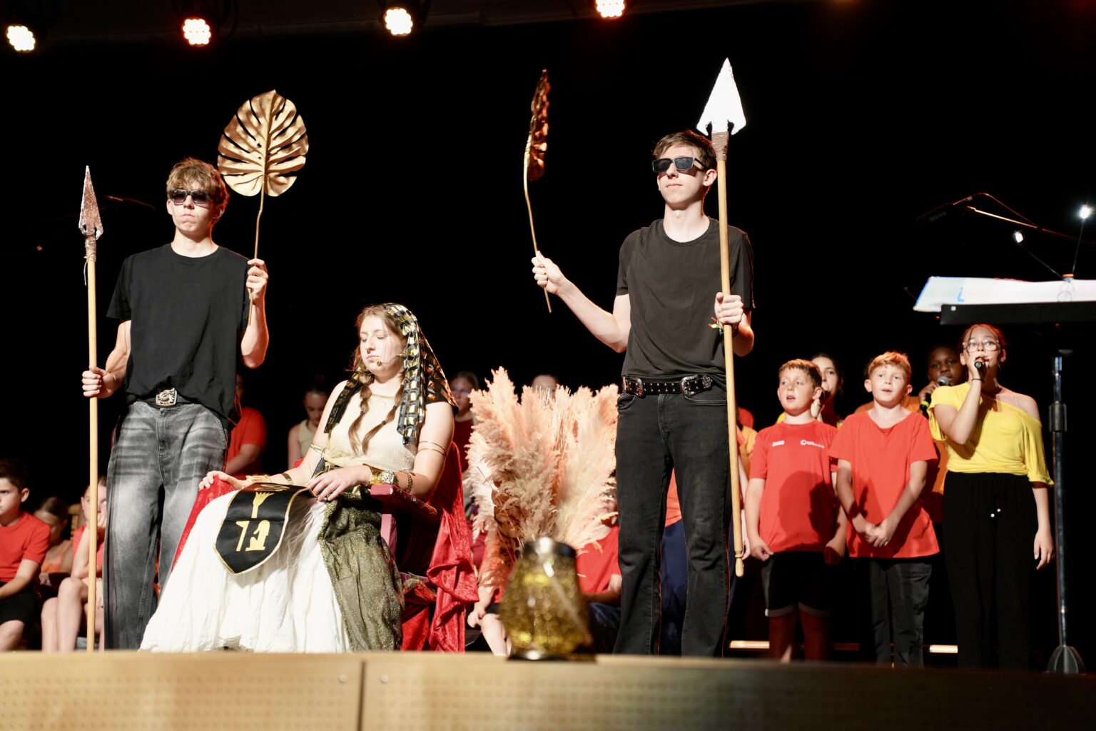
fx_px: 2009
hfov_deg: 30.5
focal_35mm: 66
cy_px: 366
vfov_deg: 20.6
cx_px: 548
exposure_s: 1/160
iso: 1600
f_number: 2.8
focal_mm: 66
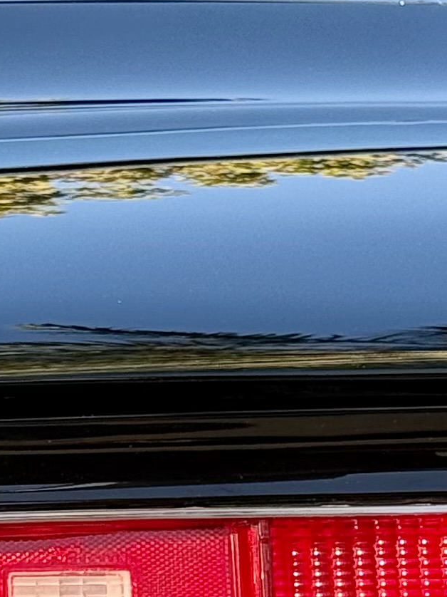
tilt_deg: -1.9
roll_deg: +1.8
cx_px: -401
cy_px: 462
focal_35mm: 231
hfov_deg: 6.3
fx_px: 3979
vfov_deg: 8.6
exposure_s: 1/368
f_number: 1.78
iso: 64
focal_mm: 6.76
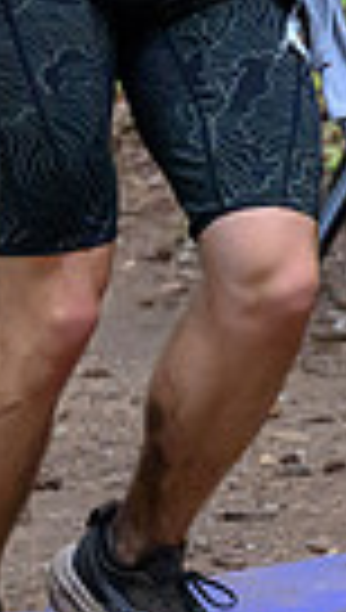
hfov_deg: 3.4
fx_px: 5891
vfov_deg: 5.9
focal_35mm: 363
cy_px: -252
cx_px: -140
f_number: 3.5
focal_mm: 70
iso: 11400
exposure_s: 1/640
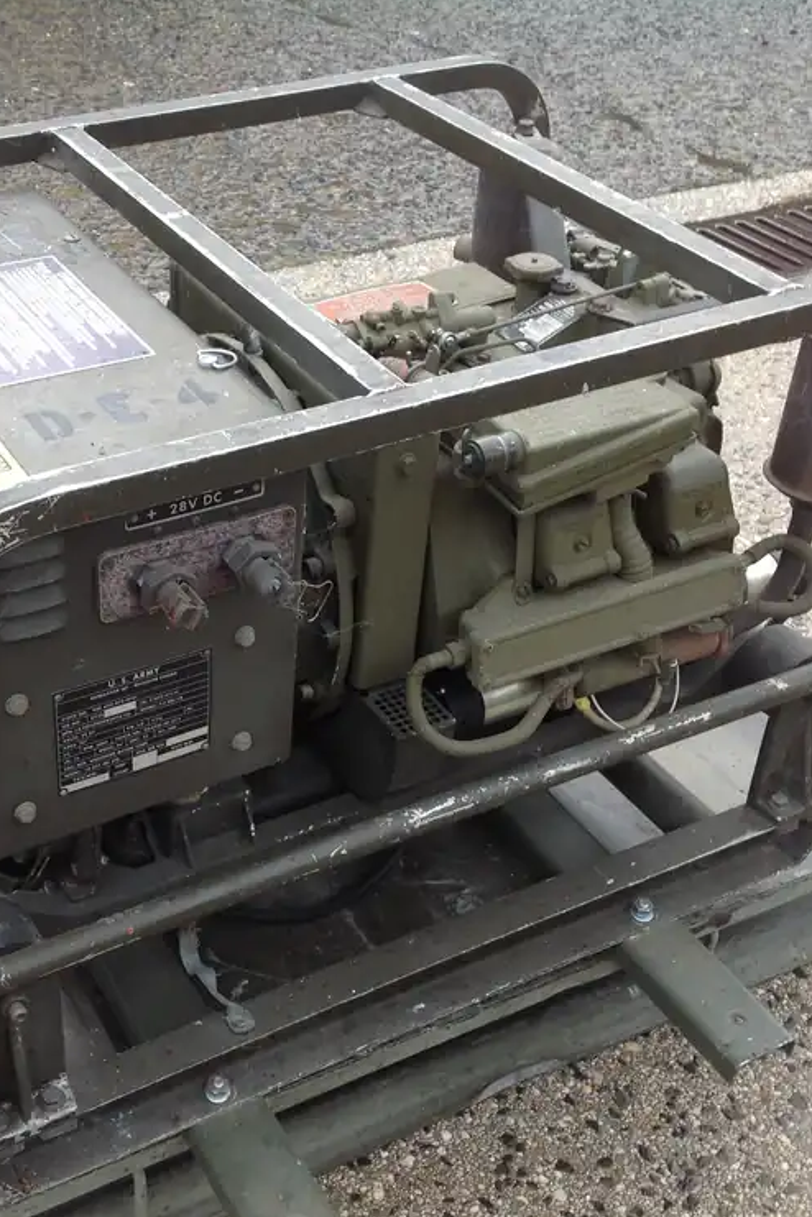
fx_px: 1658
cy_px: 608
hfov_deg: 27.3
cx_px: 248
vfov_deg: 40.3
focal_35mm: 49
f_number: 2.4
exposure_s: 1/123
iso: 50
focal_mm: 4.28
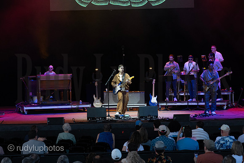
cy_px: 82
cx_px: 122
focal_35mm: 105
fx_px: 712
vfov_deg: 13.0
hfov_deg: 19.5
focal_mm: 70
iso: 2500
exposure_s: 1/320
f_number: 5.6
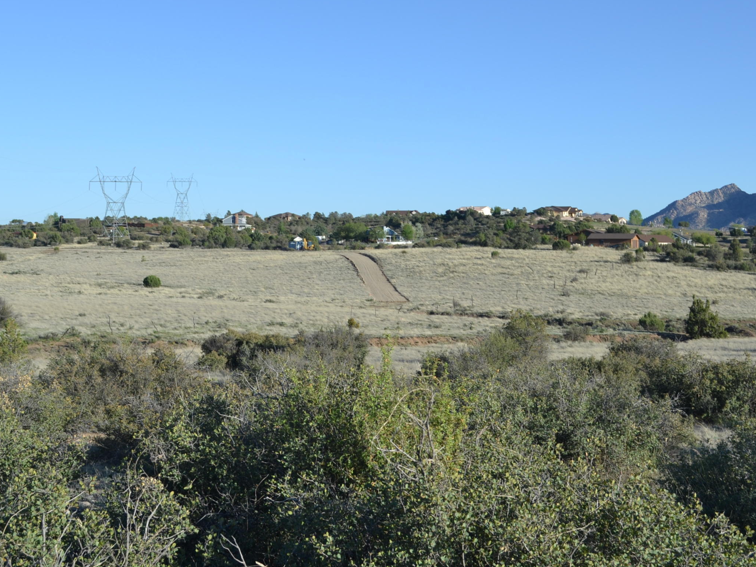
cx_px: 357
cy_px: 232
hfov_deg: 34.9
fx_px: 1201
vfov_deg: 26.5
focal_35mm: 55
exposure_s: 1/200
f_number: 7.1
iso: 100
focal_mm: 26
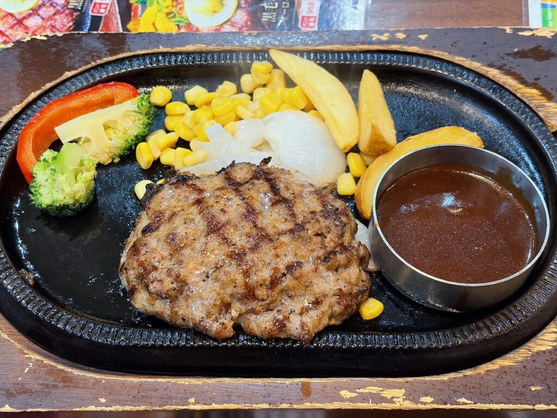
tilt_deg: -54.6
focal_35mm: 52
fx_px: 837
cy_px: 209
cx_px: 278
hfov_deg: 36.8
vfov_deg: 28.0
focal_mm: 5.96
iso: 100
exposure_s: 1/33
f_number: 1.6
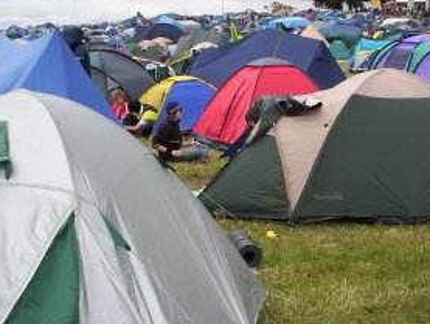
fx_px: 697
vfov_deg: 26.1
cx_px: 259
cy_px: 129
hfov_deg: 34.2
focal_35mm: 56
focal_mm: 4.99
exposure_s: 1/235
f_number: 4.5
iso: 100
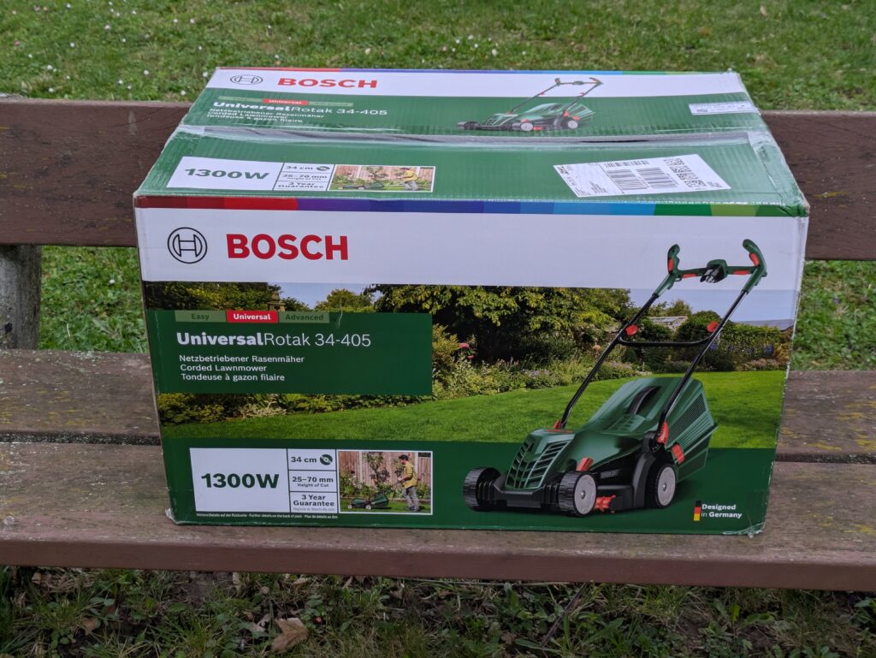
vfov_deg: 28.6
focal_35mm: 51
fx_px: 1291
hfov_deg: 37.5
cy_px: 329
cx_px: 438
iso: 45
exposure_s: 1/171
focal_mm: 5.43
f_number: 1.89
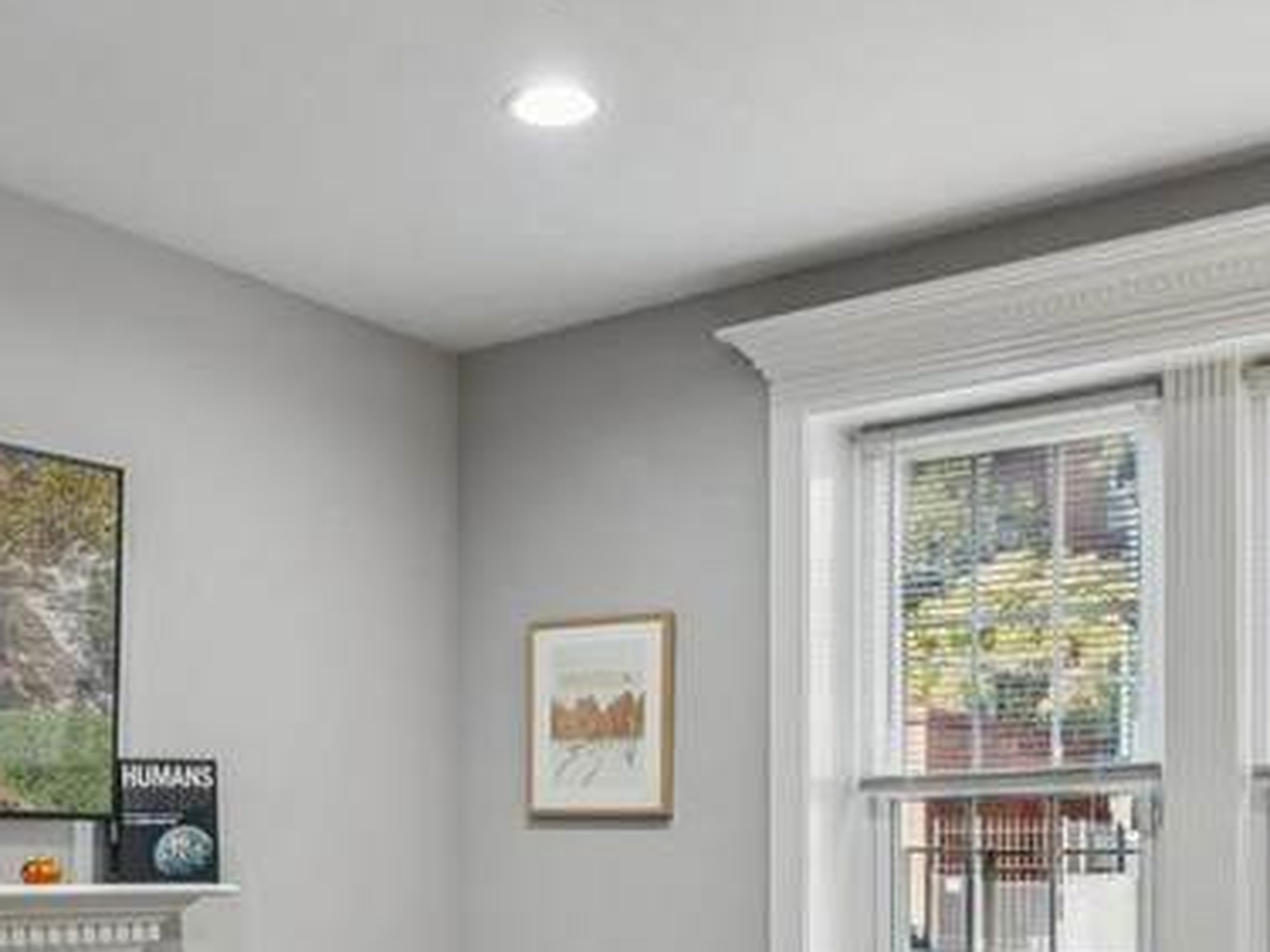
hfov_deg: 40.6
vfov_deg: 29.9
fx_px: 1687
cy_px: 893
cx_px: 403
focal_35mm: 46
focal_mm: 14
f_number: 8
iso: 200
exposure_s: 1/13
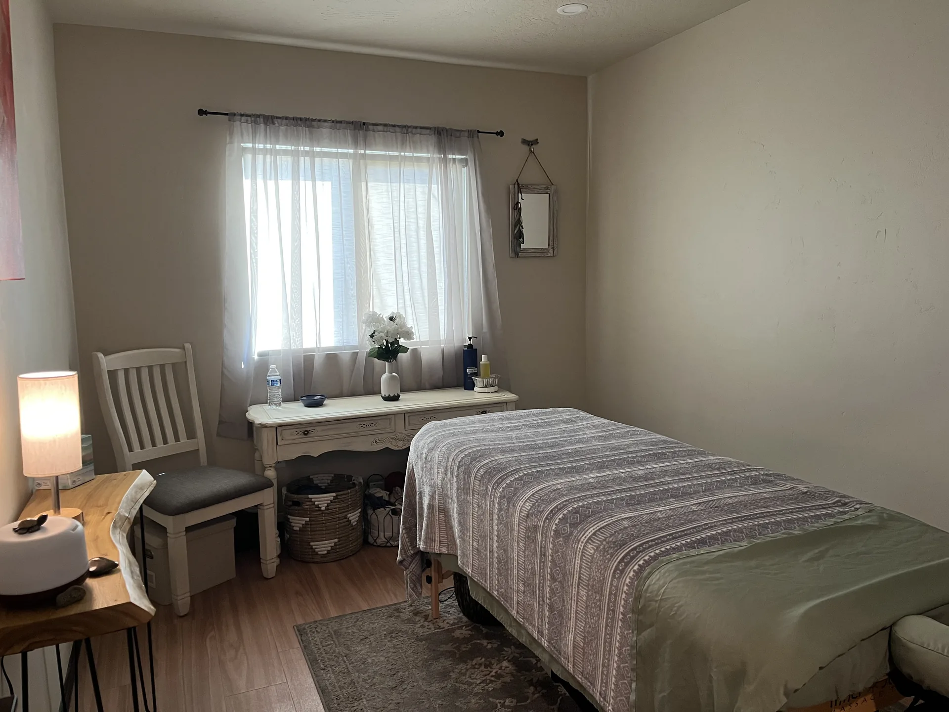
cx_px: 474
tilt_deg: -7.3
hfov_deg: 67.3
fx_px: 713
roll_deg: +0.4
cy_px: 356
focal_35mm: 26
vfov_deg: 53.1
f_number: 1.6
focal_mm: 5.1
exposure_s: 1/60
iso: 250
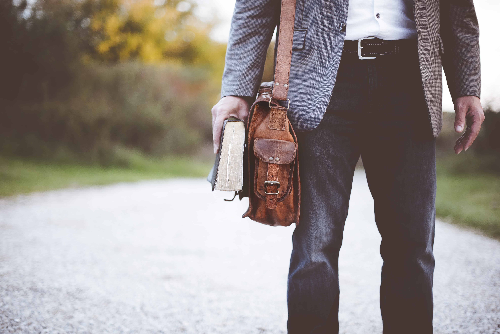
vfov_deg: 27.0
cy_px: 167
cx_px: 250
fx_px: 695
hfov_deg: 39.6
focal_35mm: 50
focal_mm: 50
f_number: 1.4
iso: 125
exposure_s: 1/250
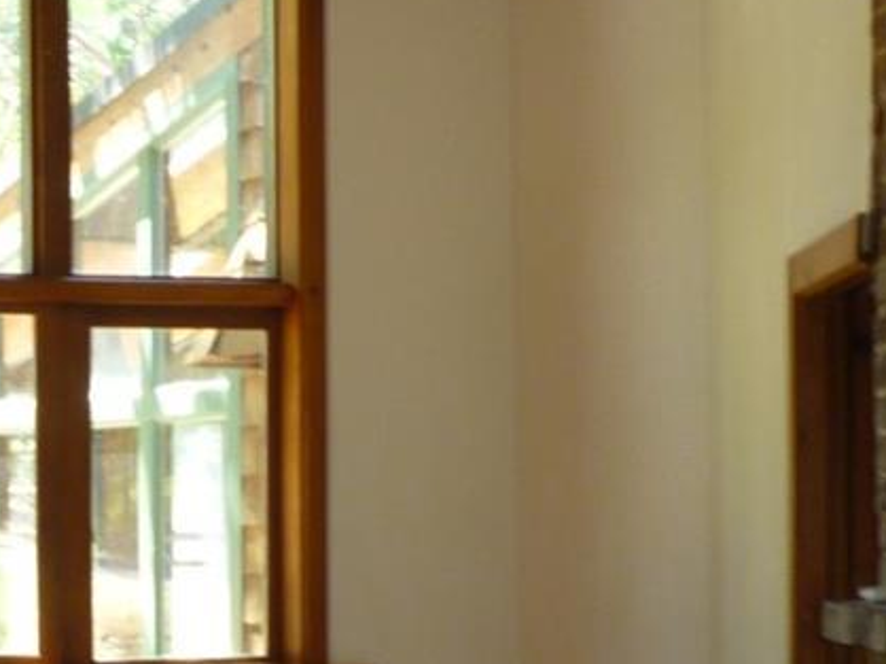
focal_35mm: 104
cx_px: -174
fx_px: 2660
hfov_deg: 18.0
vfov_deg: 13.9
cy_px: 721
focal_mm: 5.2
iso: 100
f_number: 3.3
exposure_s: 1/30
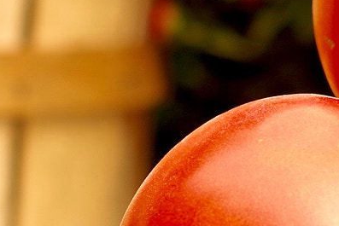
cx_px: 474
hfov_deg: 5.3
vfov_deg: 3.6
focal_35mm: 387
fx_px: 3645
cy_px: 85
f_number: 3.2
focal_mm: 50
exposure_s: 1/320
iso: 100
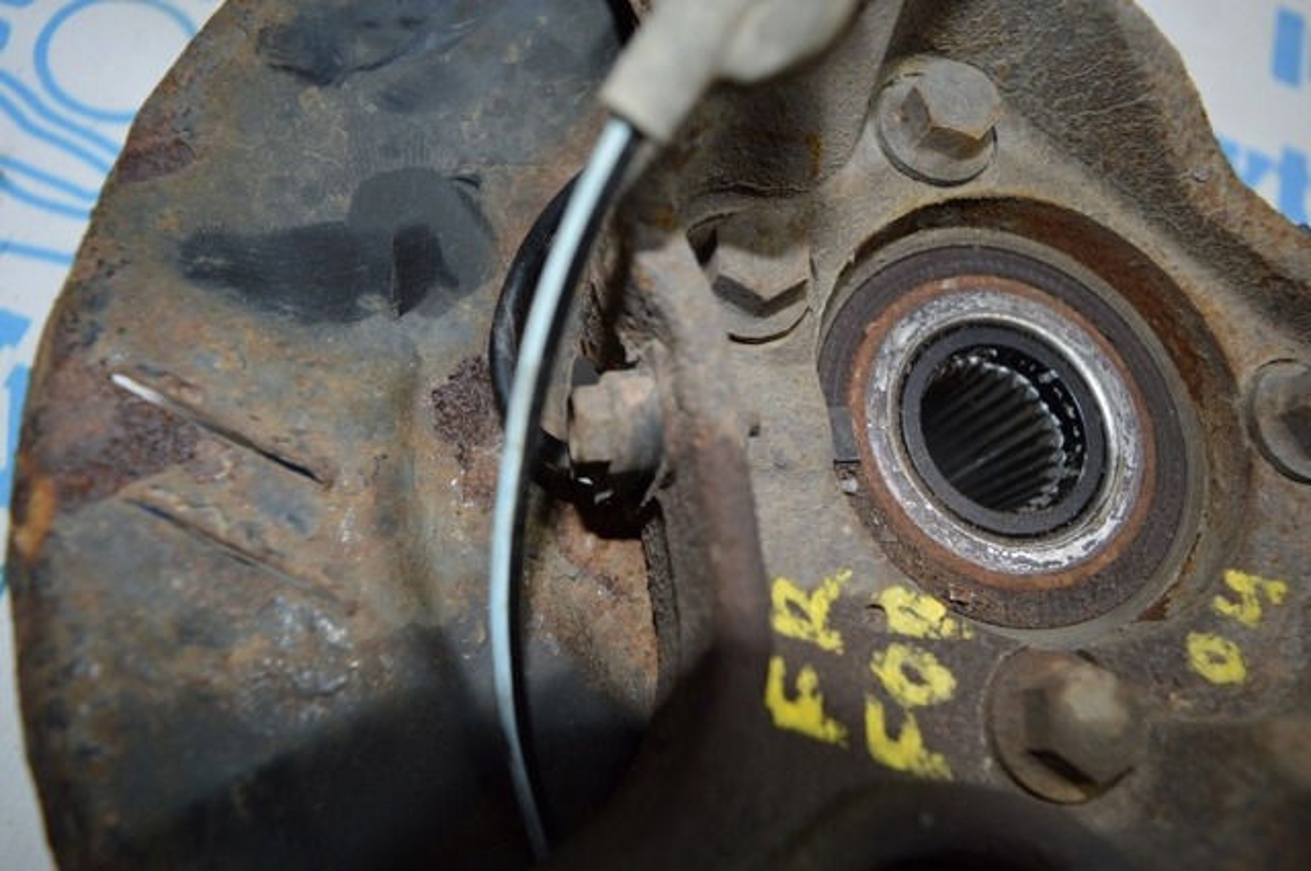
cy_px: 436
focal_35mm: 27
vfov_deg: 47.8
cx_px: 656
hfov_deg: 67.4
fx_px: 982
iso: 450
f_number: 3.5
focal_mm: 18
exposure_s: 1/60
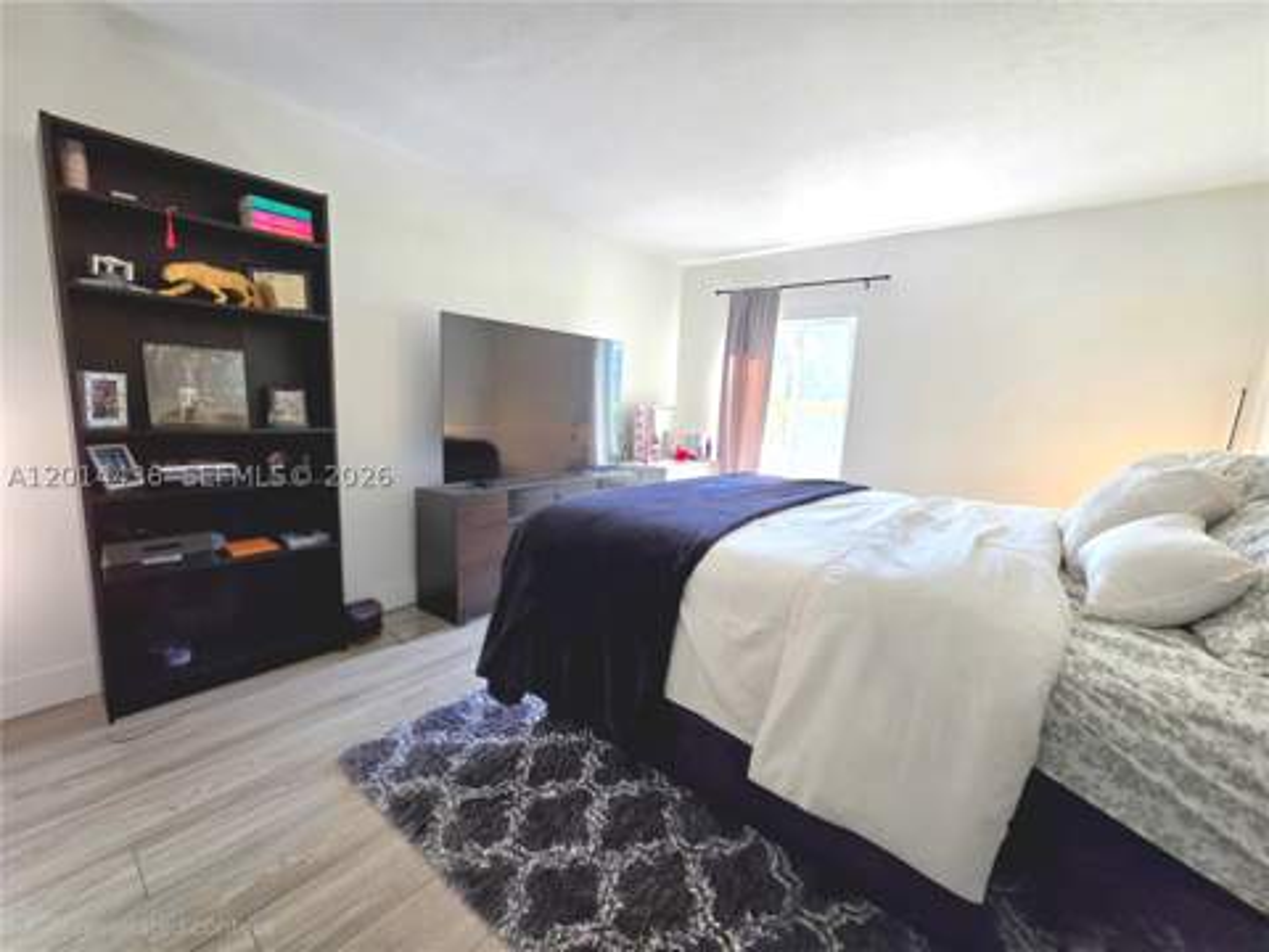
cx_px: 634
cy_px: 476
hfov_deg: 106.2
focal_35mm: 13
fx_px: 477
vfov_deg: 89.9
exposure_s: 1/120
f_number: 2.2
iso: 250
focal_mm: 2.2
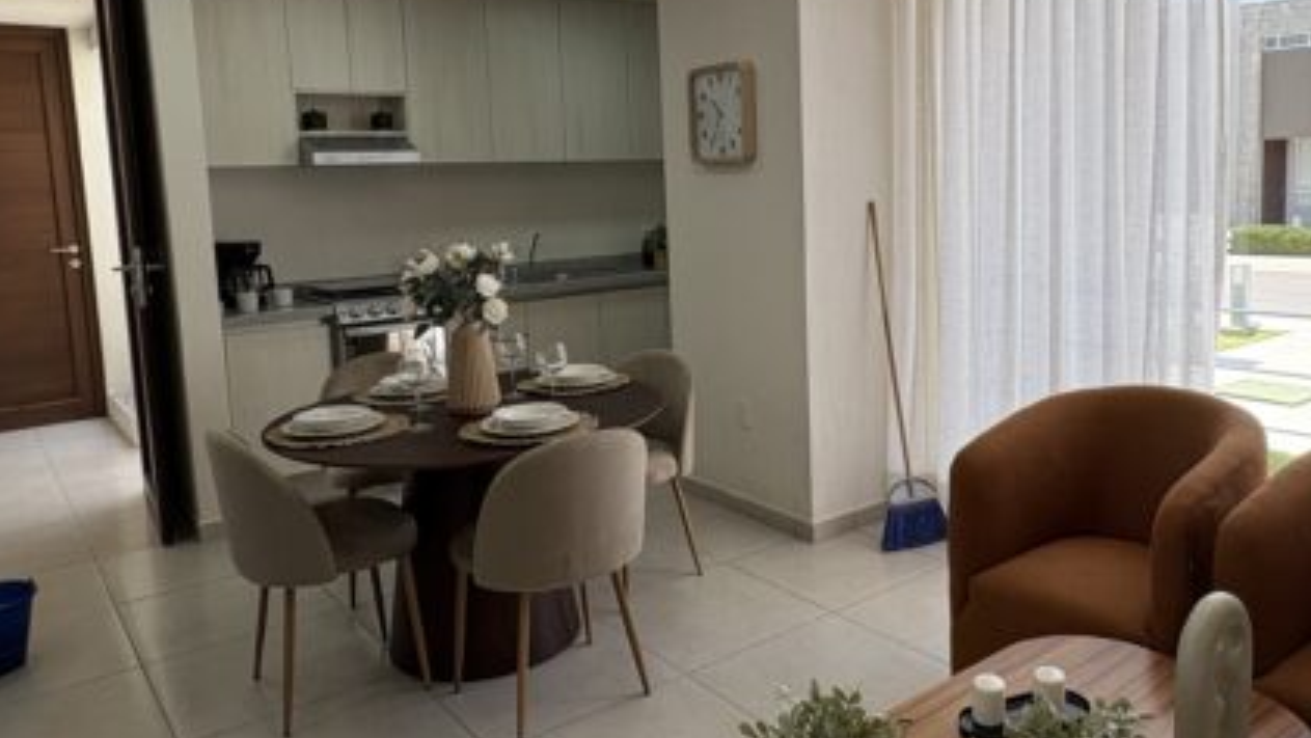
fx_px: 1008
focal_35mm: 29
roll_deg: +3.3
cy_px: 290
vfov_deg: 40.0
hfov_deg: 65.6
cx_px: 766
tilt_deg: -5.6
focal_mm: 2.22
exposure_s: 1/294
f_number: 2.2
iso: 40
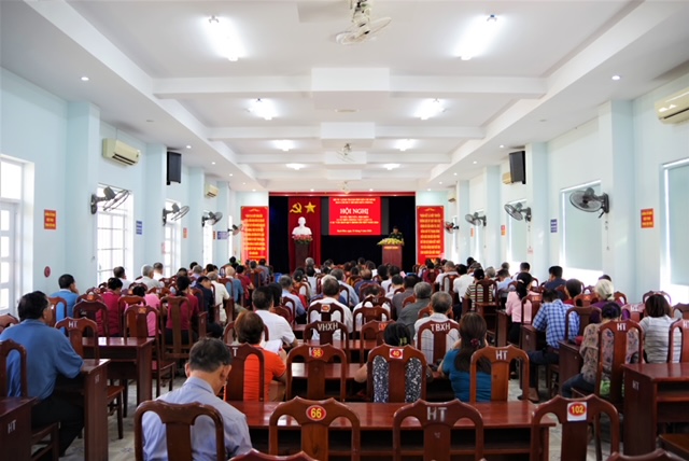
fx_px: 517
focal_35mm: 27
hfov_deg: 67.3
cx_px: 344
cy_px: 230
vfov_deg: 48.0
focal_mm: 18
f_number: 3.5
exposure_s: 1/40
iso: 200
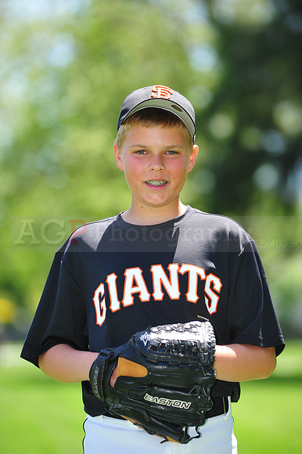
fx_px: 2519
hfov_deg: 6.9
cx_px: 151
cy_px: 227
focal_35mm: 200
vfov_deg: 10.3
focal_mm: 200
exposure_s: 1/400
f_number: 4.5
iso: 200
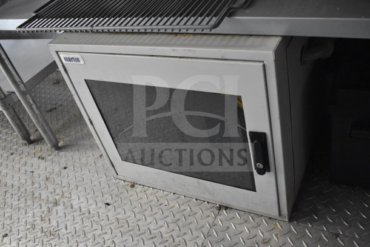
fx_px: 370
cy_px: 124
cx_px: 185
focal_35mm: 36
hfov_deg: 53.1
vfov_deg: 36.9
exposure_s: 1/40
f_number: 3.8
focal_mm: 24
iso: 4000
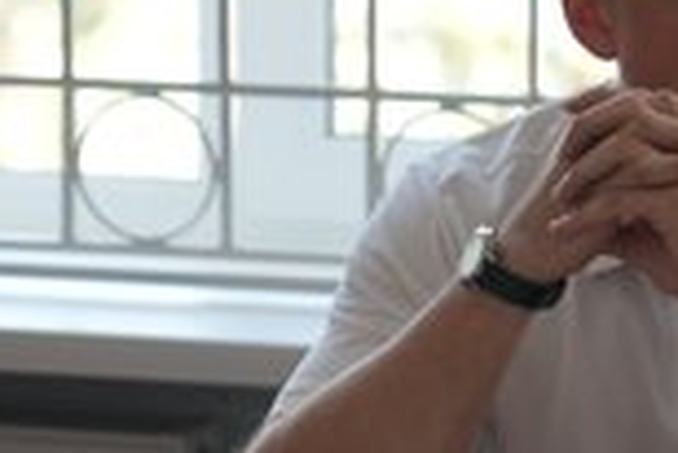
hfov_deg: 7.5
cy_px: 103
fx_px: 5146
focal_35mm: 273
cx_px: 687
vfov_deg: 5.0
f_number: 2.8
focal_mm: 70
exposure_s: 1/50
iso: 320
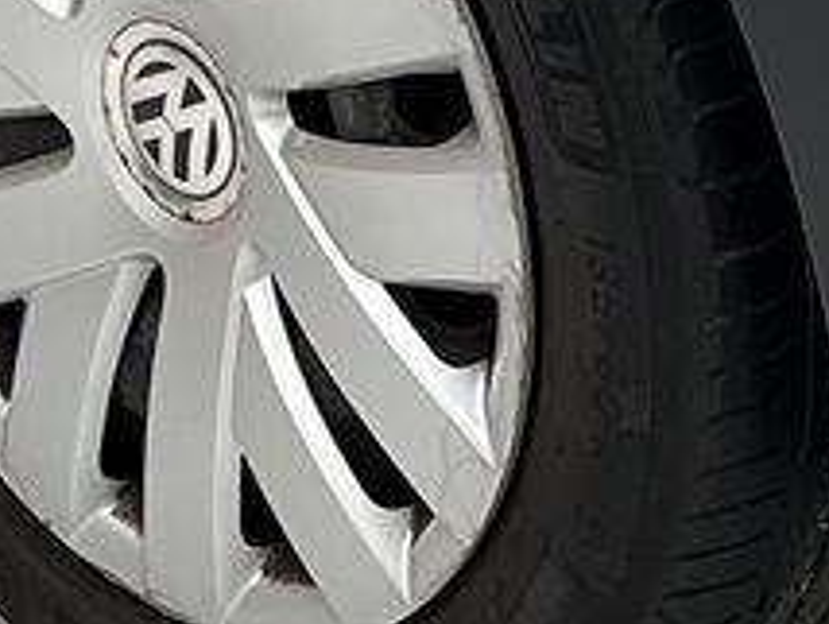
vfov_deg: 6.7
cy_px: -1046
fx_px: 4963
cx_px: 622
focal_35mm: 207
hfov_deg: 9.5
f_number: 1.5
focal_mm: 5.7
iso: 125
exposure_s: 1/100
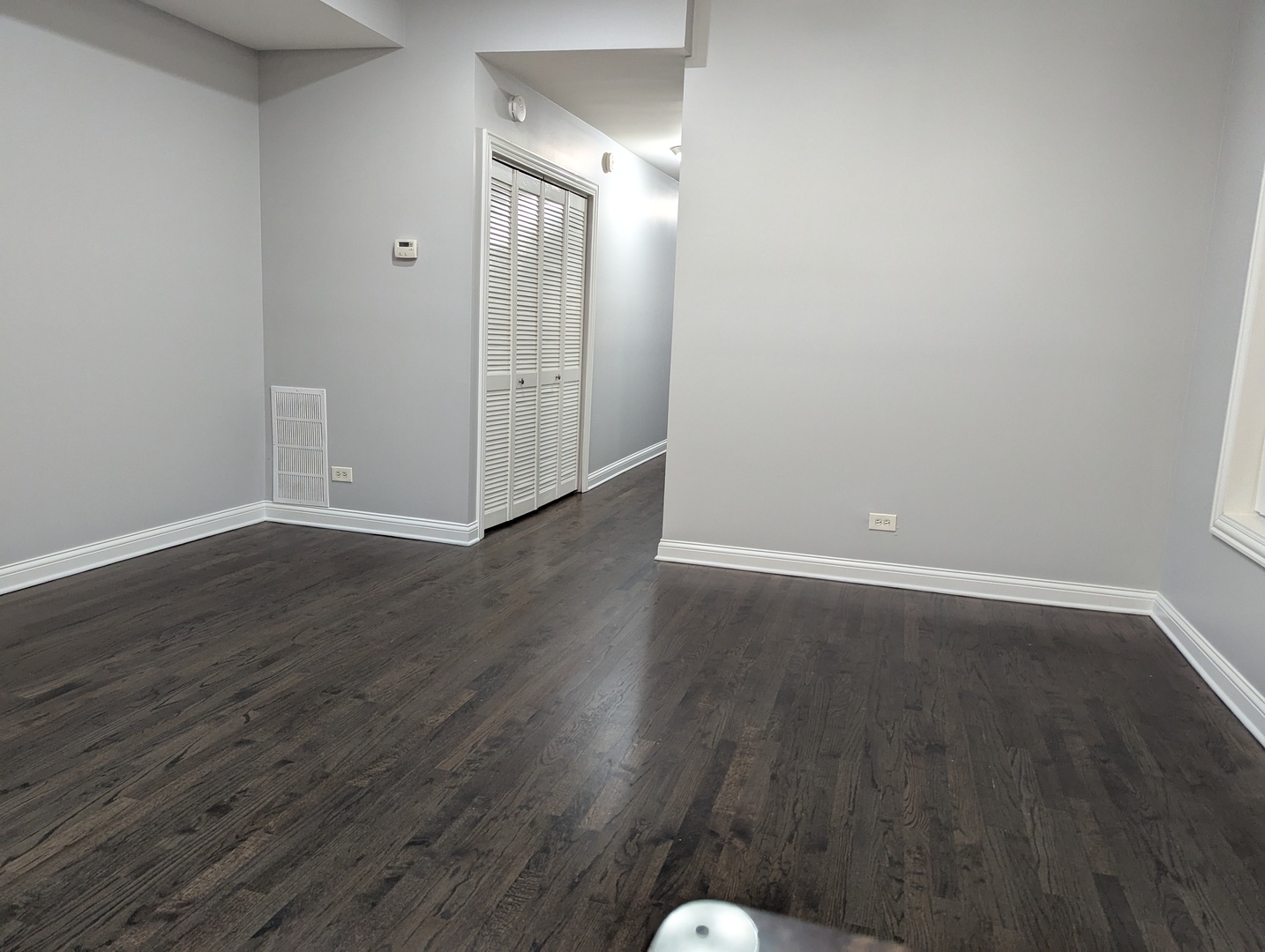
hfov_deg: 71.5
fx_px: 878
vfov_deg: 56.9
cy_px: 476
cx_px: 632
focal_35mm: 24
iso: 598
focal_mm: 6.81
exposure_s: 1/120
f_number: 1.85
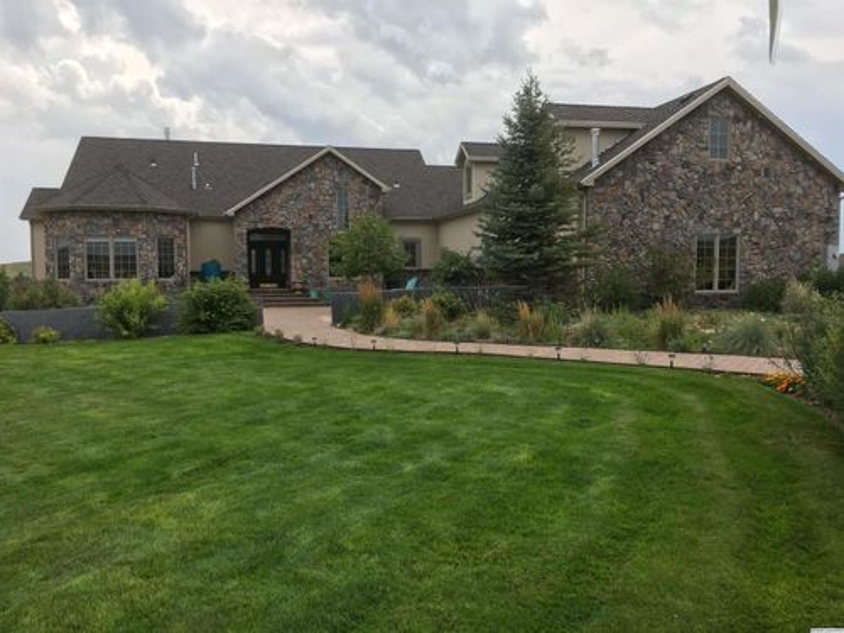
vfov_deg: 48.2
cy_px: 316
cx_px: 422
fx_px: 707
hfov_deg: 61.7
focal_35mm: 29
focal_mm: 4.15
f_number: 2.2
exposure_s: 1/761
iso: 25
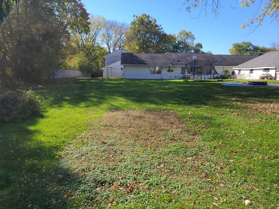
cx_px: 140
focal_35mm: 26
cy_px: 104
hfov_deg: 67.3
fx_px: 210
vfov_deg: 53.1
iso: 40
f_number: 1.8
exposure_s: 1/1343
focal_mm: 5.4
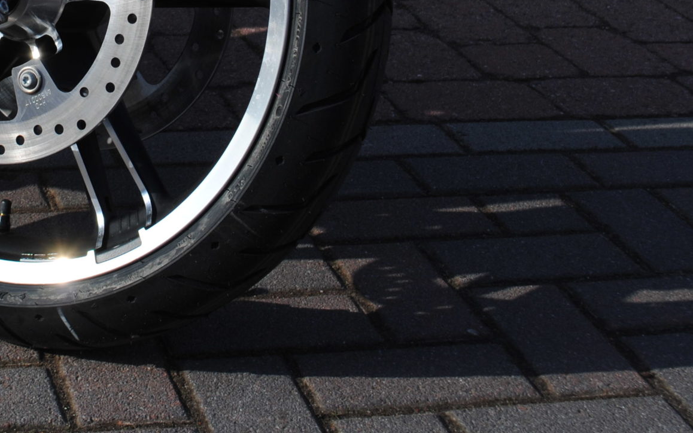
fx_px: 1662
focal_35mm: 88
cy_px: -74
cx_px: 0
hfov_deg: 22.6
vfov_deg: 14.4
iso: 100
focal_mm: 26
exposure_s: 1/250
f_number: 8
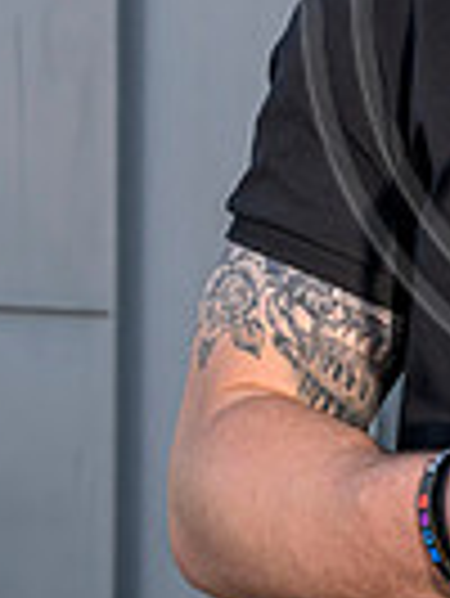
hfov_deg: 4.8
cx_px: 830
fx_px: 5313
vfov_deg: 6.4
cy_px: -9
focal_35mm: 307
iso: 320
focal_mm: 70
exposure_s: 1/250
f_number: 8
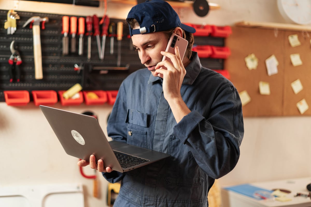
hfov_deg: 39.6
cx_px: 156
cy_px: 104
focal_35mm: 50
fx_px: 432
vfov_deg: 27.0
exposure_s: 1/200
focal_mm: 50
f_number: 1.8
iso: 160
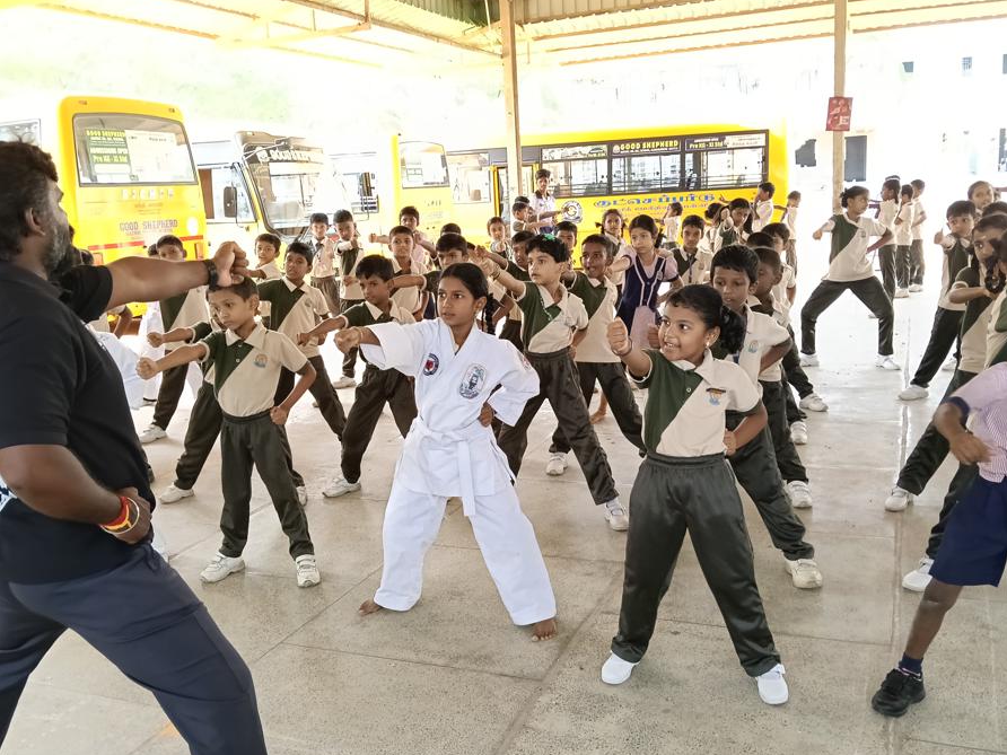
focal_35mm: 31
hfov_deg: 58.3
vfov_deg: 45.4
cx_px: 487
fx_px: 902
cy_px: 406
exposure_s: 1/120
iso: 500
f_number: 1.8
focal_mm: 3.98
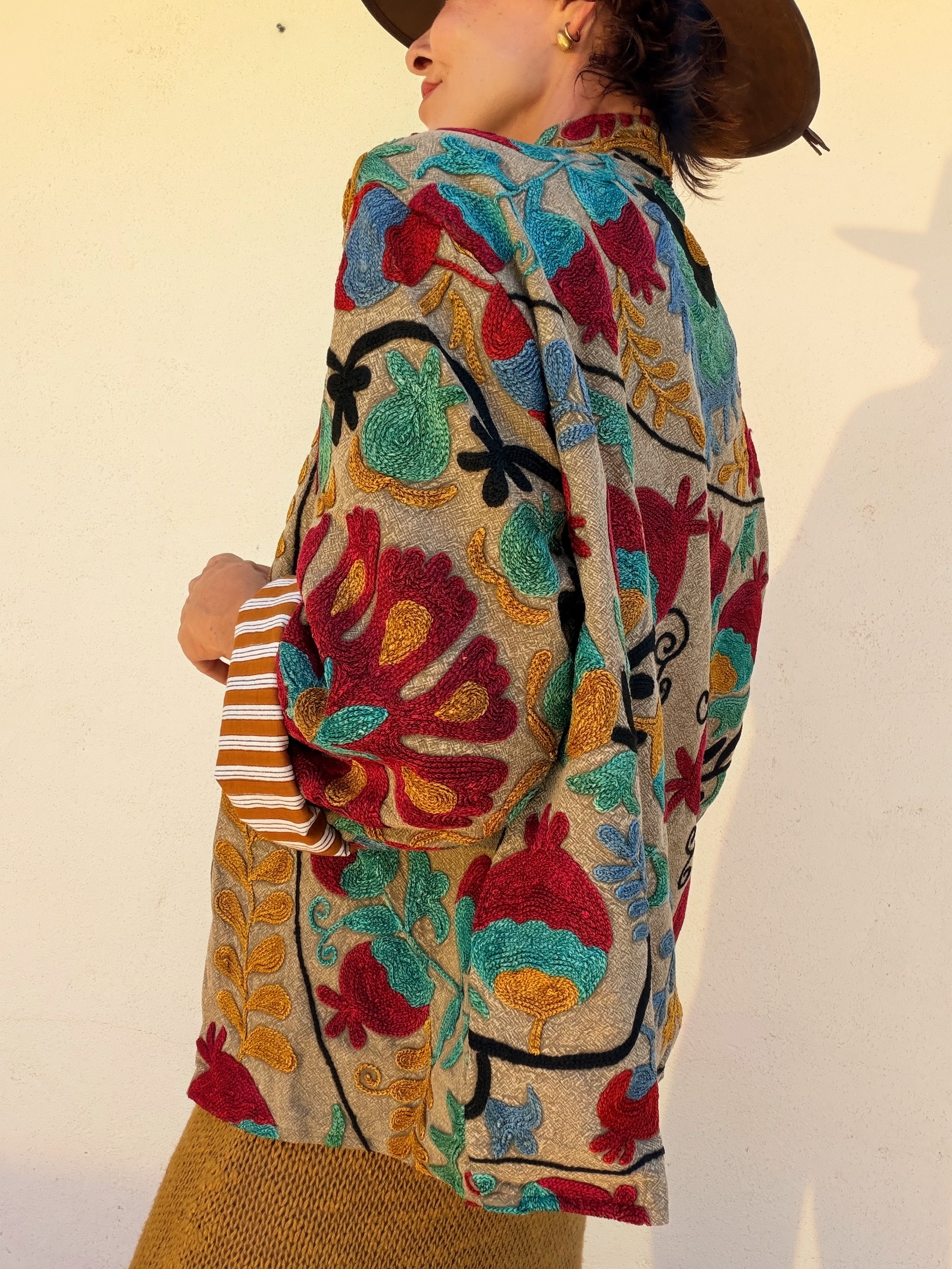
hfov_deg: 46.8
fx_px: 1100
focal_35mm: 30
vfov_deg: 60.0
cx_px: 476
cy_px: 634
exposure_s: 1/320
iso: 25
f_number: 1.9
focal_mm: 2.71
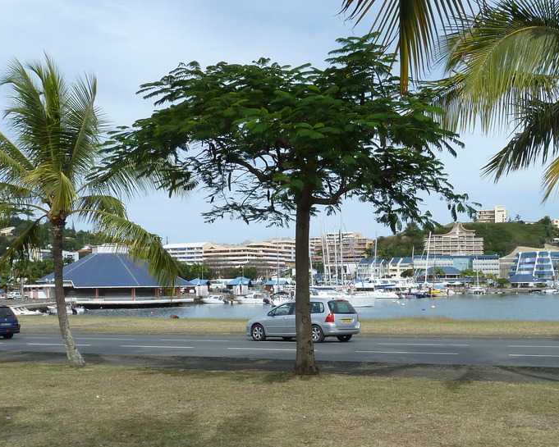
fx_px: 712
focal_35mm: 43
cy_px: 303
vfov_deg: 34.5
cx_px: 328
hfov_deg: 42.7
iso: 80
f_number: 4.5
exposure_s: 1/500
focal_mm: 4.1
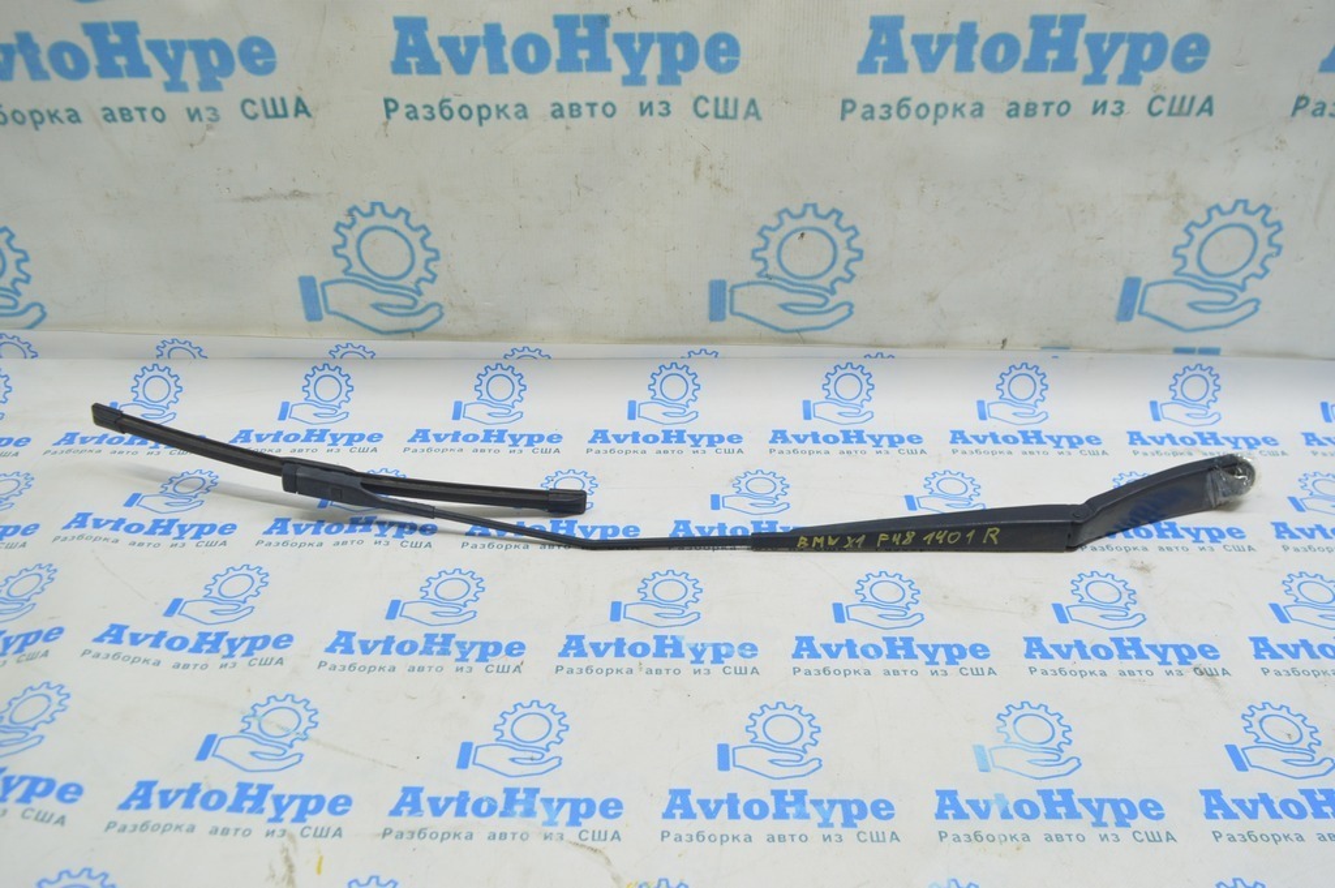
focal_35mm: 30
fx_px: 1112
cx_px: 668
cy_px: 444
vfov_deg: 43.5
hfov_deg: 62.0
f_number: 5.6
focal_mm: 20
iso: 400
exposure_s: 1/20
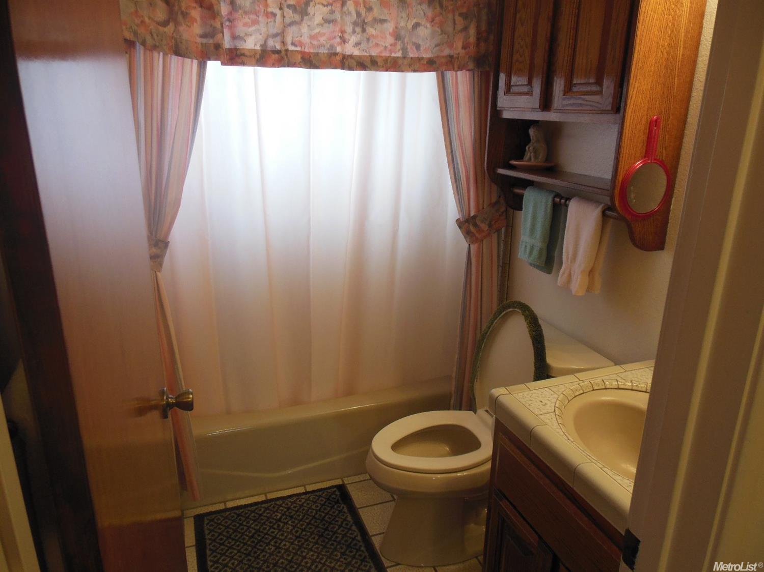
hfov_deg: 69.4
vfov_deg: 54.9
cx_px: 382
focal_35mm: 25
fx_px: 552
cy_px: 286
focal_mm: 4.5
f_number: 3.2
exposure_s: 1/30
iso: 200
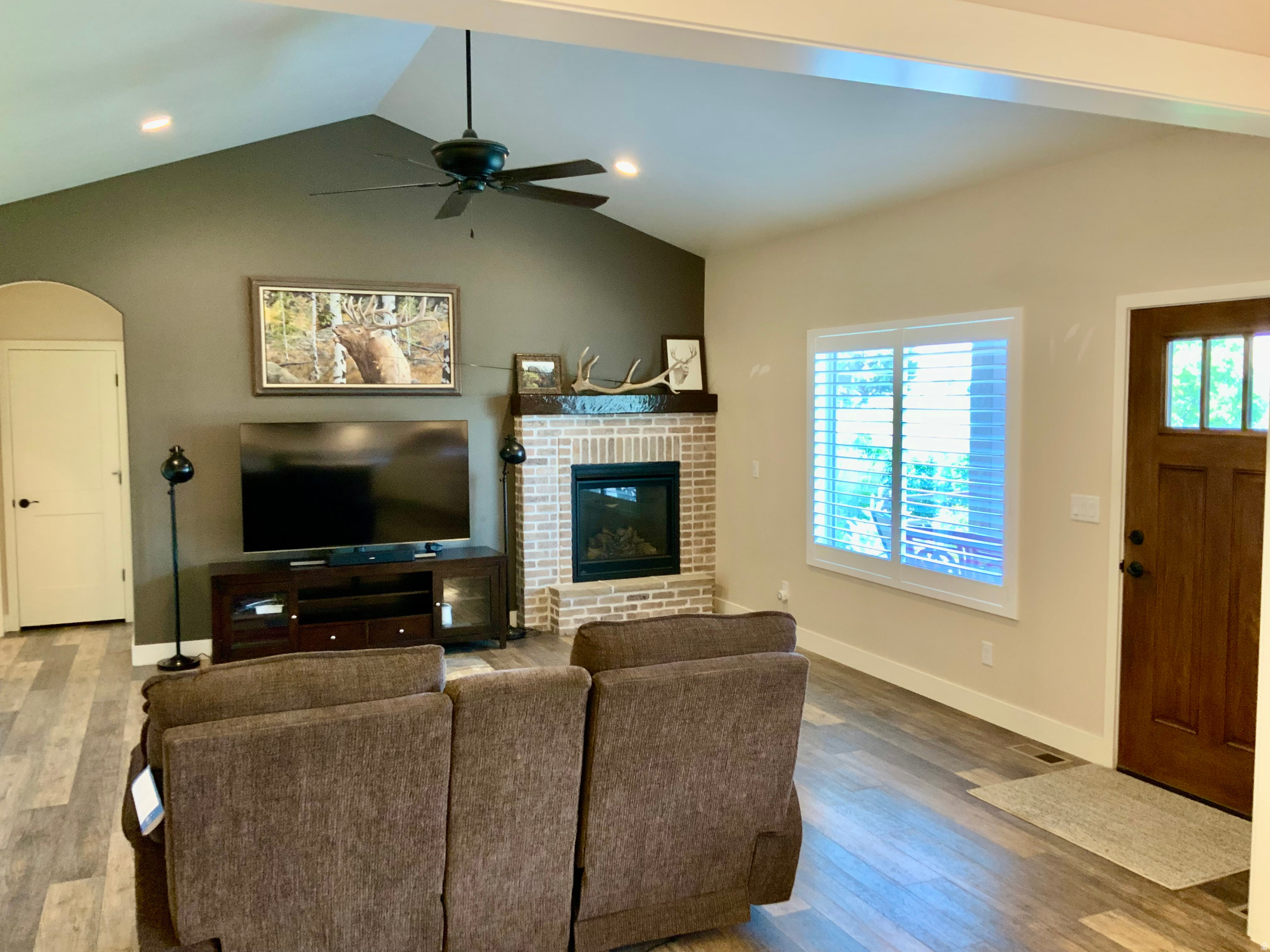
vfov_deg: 48.2
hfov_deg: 61.7
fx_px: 1064
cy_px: 476
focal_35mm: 29
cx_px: 635
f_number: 1.8
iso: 200
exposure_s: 1/60
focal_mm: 3
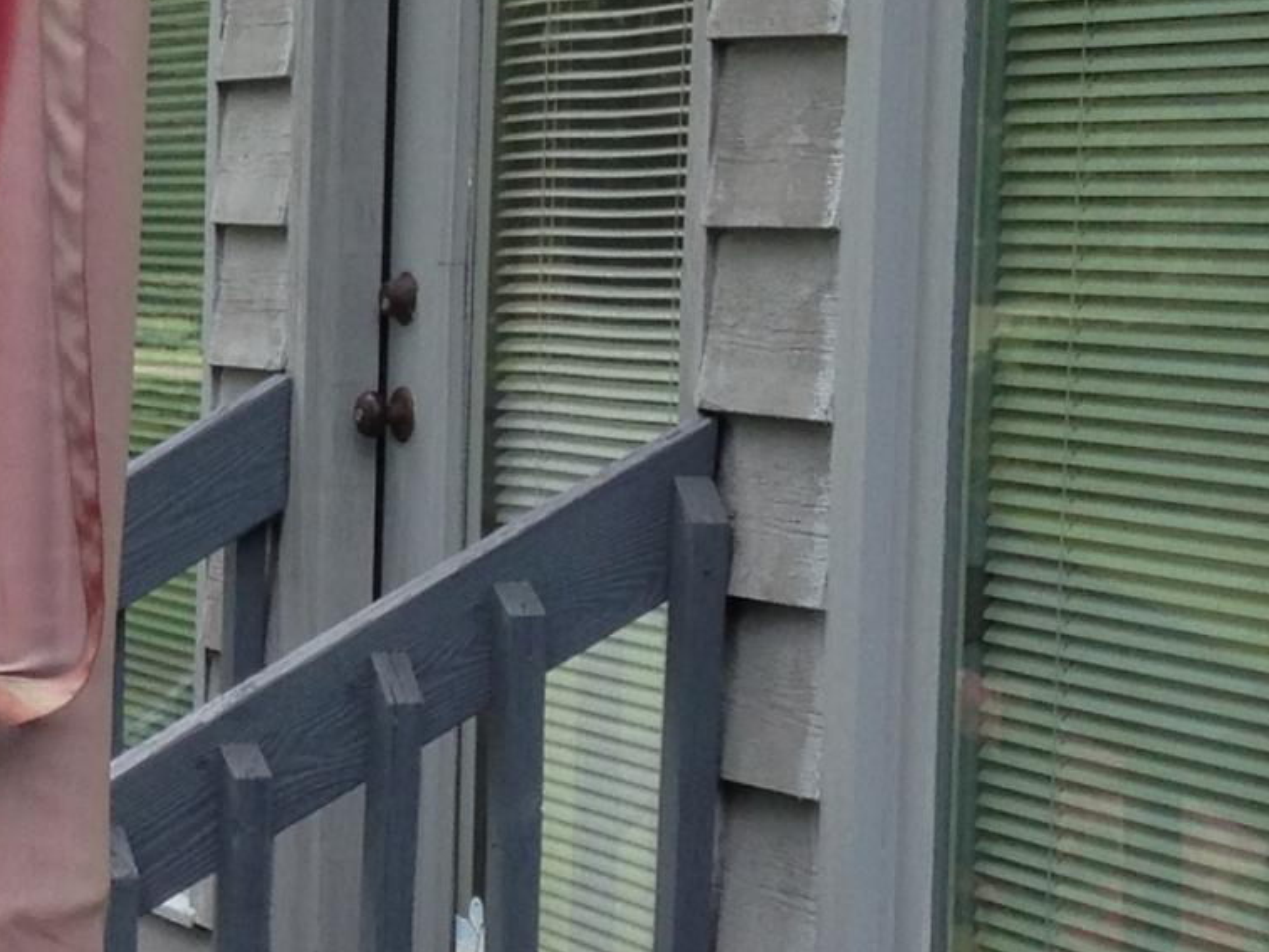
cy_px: 616
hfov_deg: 14.3
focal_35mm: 131
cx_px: -482
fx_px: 4802
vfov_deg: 11.3
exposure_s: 1/40
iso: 50
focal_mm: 4.12
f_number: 2.4
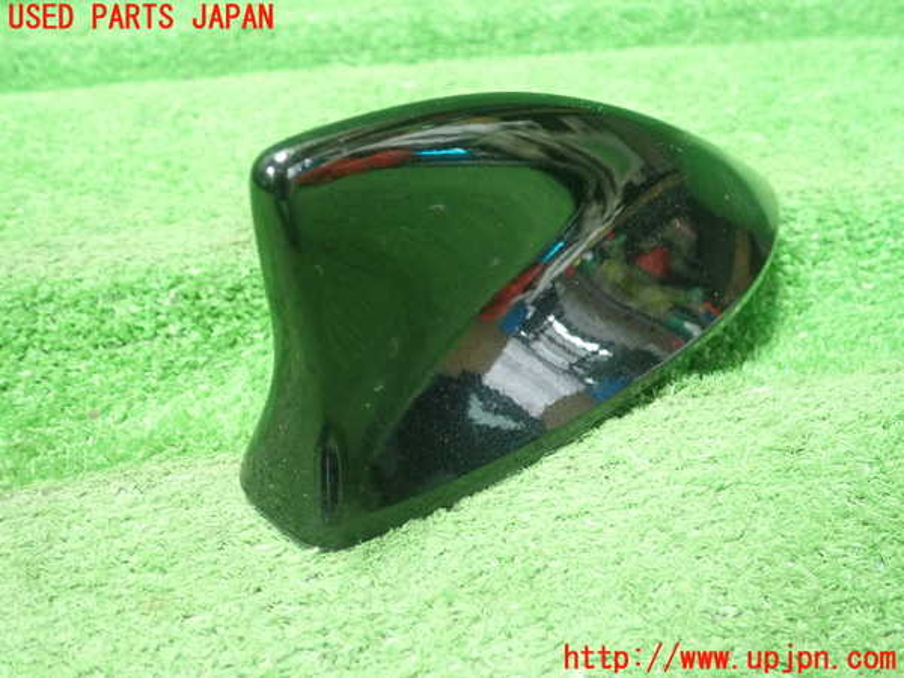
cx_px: 452
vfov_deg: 46.8
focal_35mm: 30
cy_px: 339
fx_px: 783
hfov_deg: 60.0
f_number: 2.3
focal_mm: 5.5
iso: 800
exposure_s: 1/60
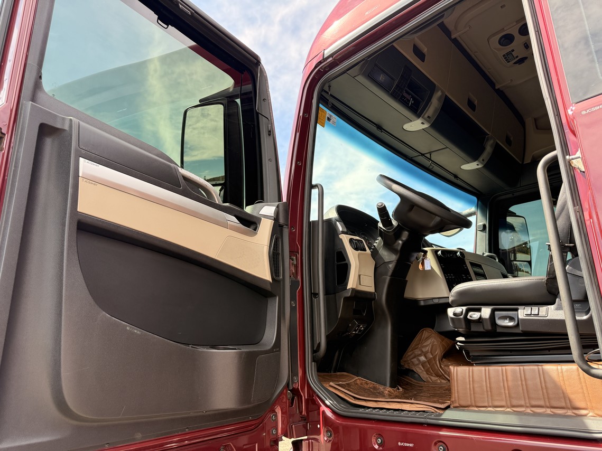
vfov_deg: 56.8
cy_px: 226
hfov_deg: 71.6
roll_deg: -0.3
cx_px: 301
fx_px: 417
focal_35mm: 24
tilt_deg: +14.5
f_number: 1.78
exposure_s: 1/665
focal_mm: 6.76
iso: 100
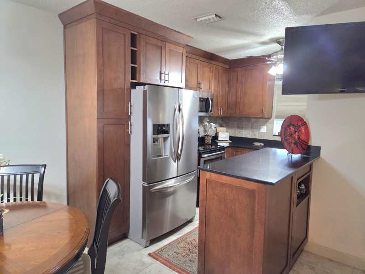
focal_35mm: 23
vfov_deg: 58.9
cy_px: 137
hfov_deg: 73.9
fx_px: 243
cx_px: 182
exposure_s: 1/120
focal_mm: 5.4
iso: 1000
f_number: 1.8
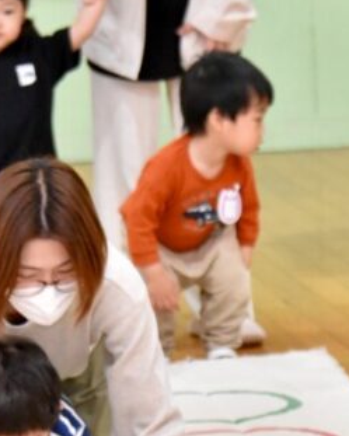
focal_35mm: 303
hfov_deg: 5.1
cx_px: 320
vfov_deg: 6.4
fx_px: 3910
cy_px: 445
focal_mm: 98
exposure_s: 1/640
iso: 6400
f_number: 5.3
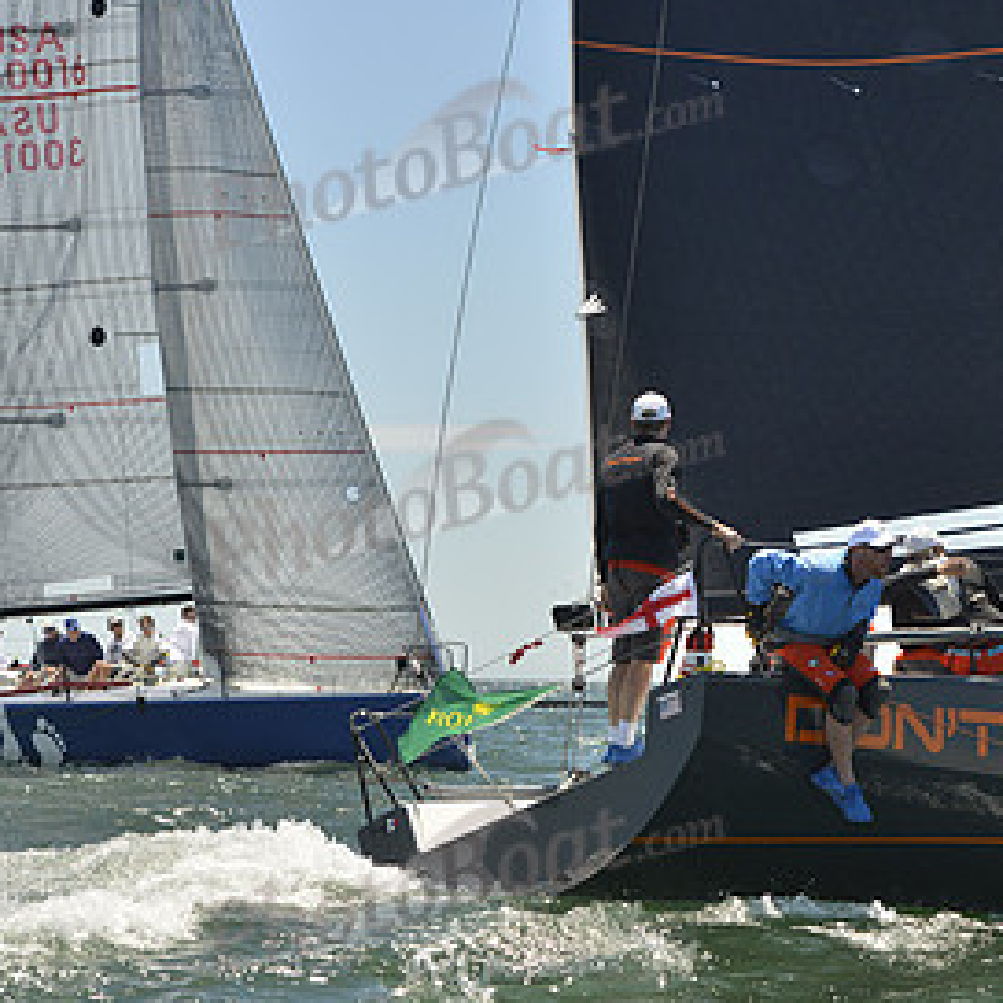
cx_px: 918
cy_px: 636
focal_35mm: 127
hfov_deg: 13.6
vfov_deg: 13.7
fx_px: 4163
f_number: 5.6
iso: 280
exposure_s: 1/1600
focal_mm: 70
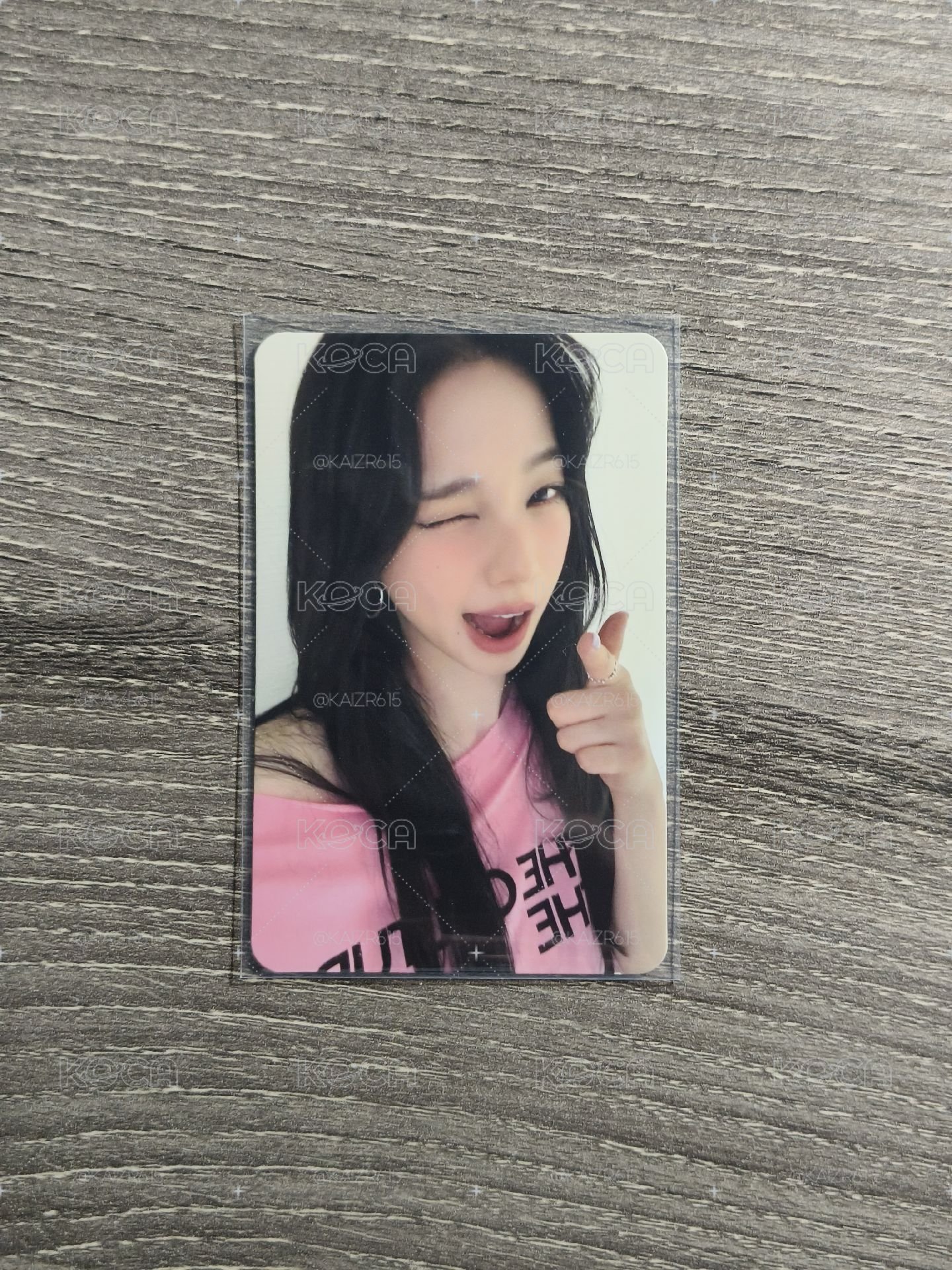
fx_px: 1687
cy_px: 635
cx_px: 476
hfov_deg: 31.5
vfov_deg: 41.2
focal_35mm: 46
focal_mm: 5.56
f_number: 1.88
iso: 110
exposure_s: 1/60
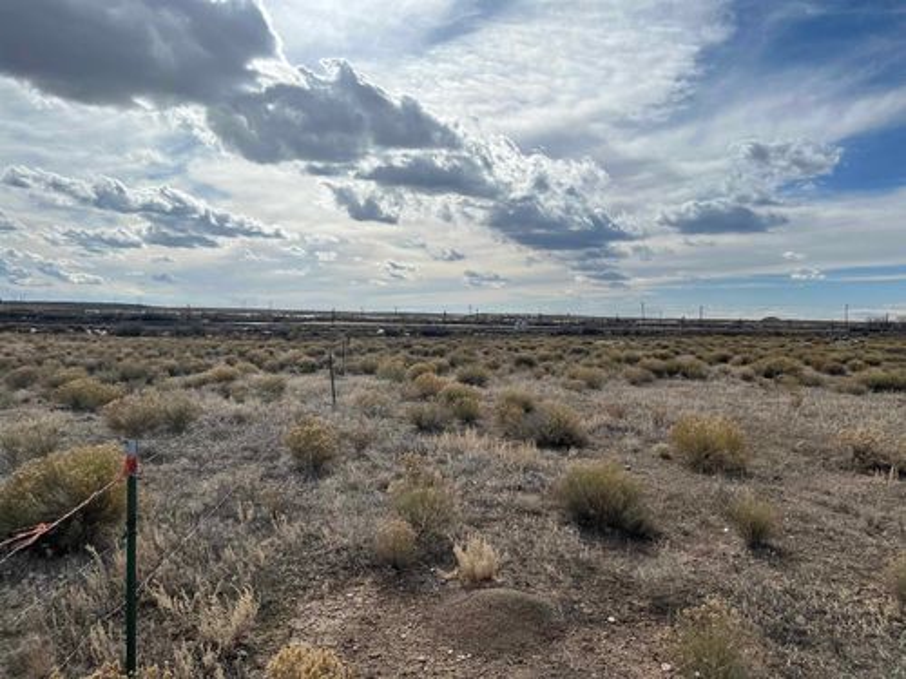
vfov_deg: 53.1
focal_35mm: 26
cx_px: 453
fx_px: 680
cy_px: 340
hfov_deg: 67.3
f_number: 1.5
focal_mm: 5.7
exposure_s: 1/12658
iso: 50
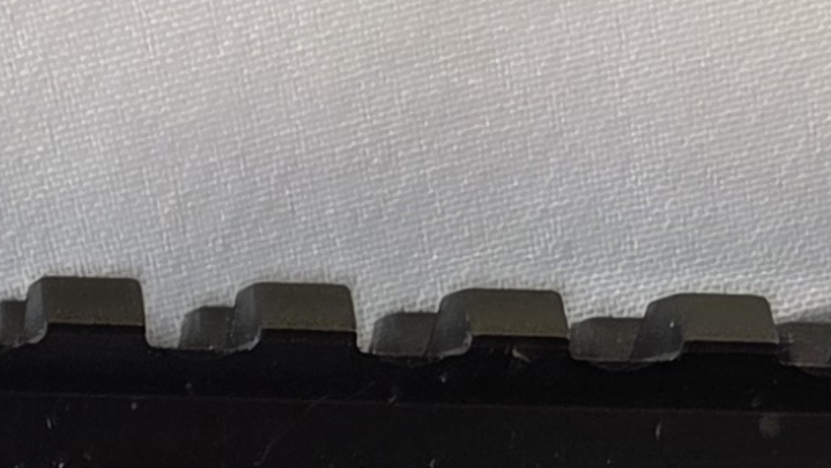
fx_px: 3592
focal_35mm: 163
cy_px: 1474
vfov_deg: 6.7
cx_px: -316
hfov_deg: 12.7
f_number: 1.8
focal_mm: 5.4
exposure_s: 1/120
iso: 64
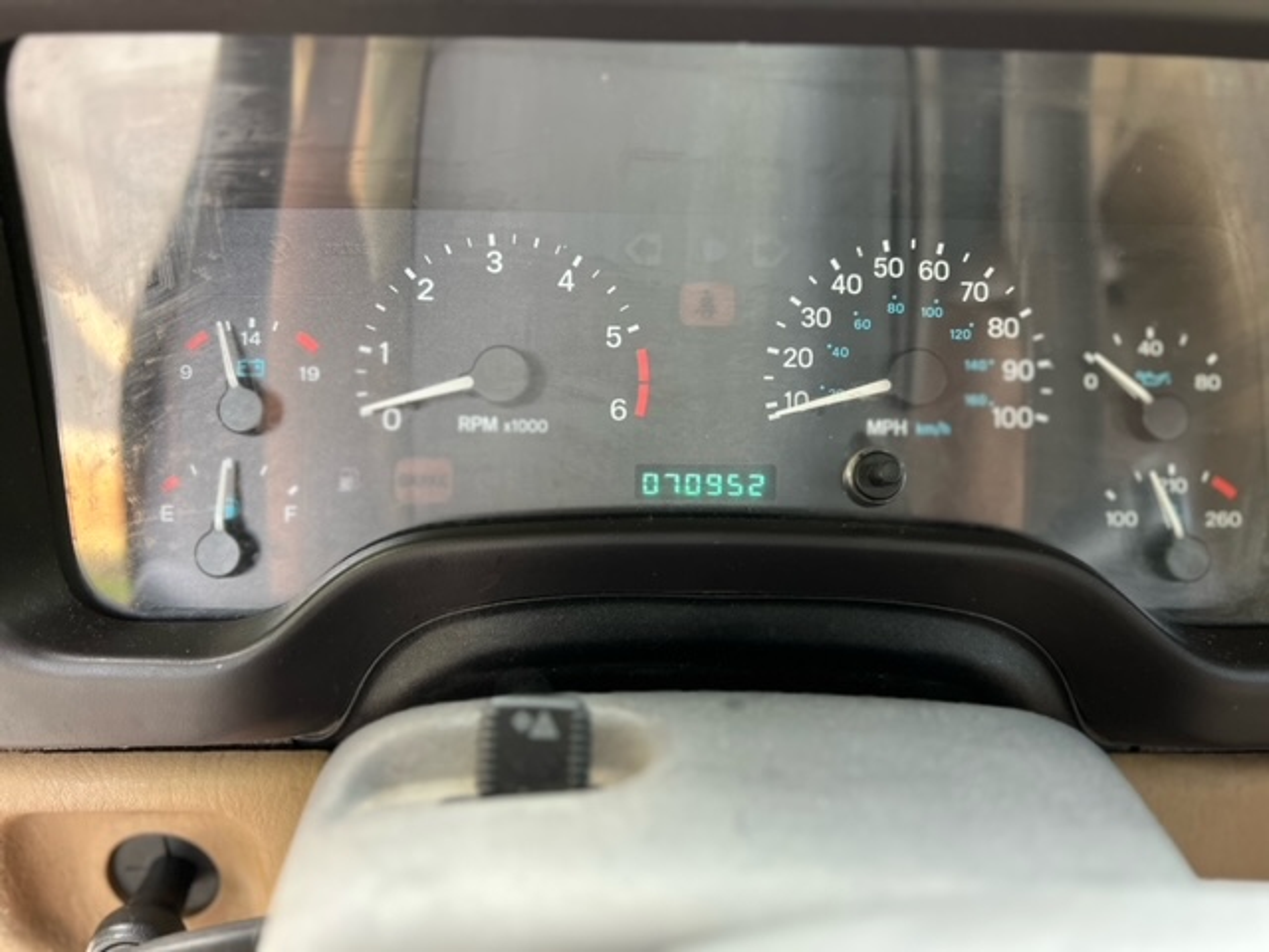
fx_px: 953
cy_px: 476
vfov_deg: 53.1
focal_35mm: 26
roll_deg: -1.3
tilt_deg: -26.8
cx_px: 634
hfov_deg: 67.3
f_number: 1.5
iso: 125
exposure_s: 1/62
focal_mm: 5.7
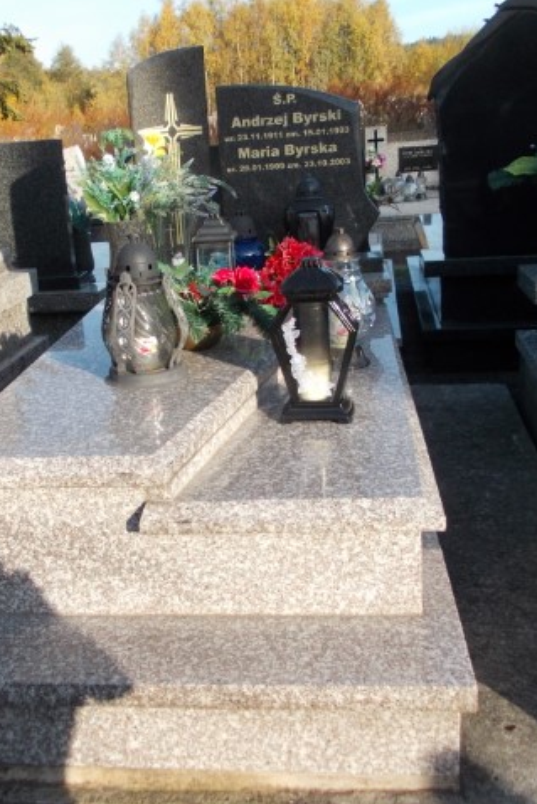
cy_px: 402
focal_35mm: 39
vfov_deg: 49.5
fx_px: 872
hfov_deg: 34.1
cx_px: 204
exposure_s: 1/500
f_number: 2.7
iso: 80
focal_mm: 4
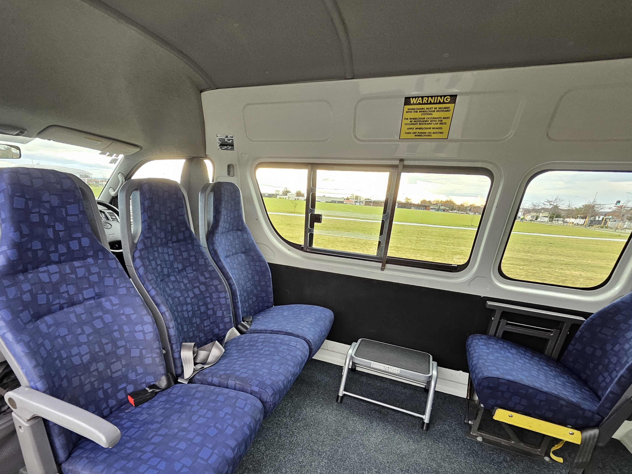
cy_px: 304
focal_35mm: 17
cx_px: 266
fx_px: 310
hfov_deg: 90.3
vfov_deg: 73.1
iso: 100
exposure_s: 1/50
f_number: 2.2
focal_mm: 1.74
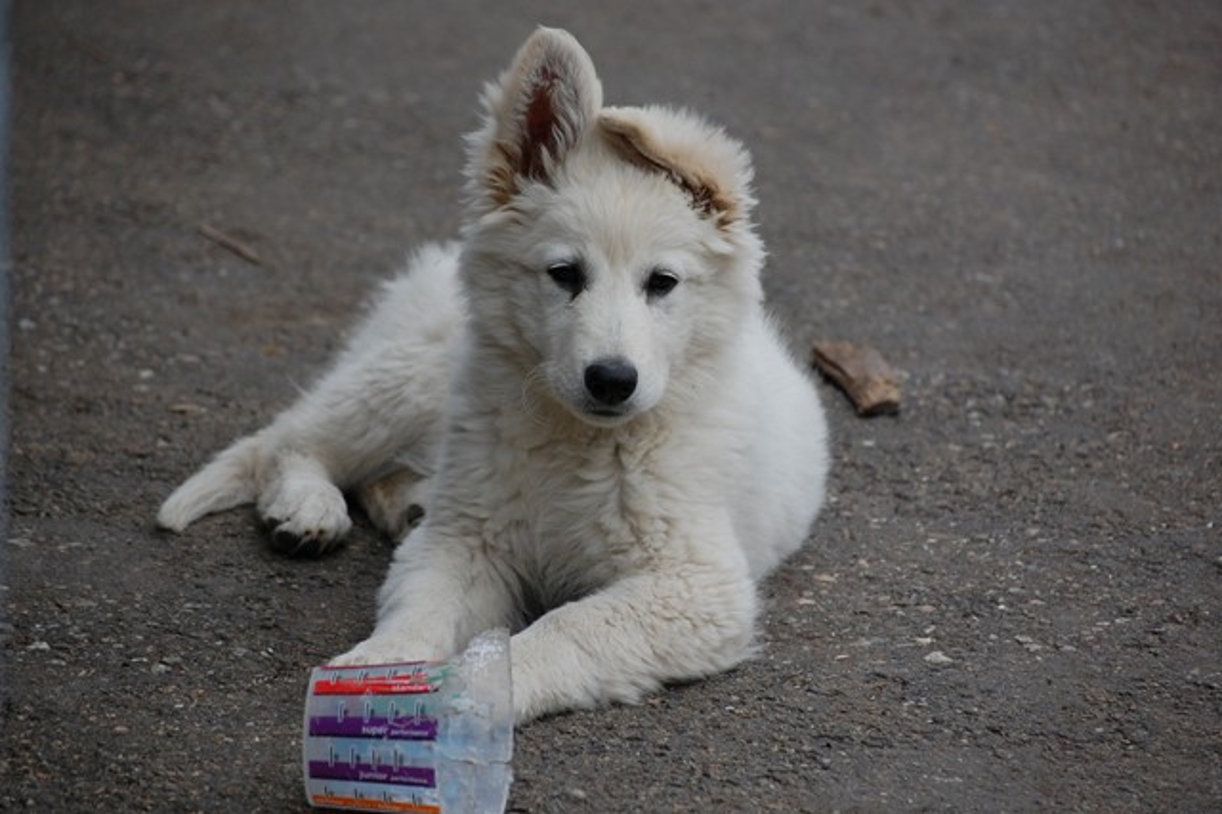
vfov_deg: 7.9
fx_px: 5903
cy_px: 407
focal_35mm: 174
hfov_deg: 11.8
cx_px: 611
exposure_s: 1/640
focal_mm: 116
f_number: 4.8
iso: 400
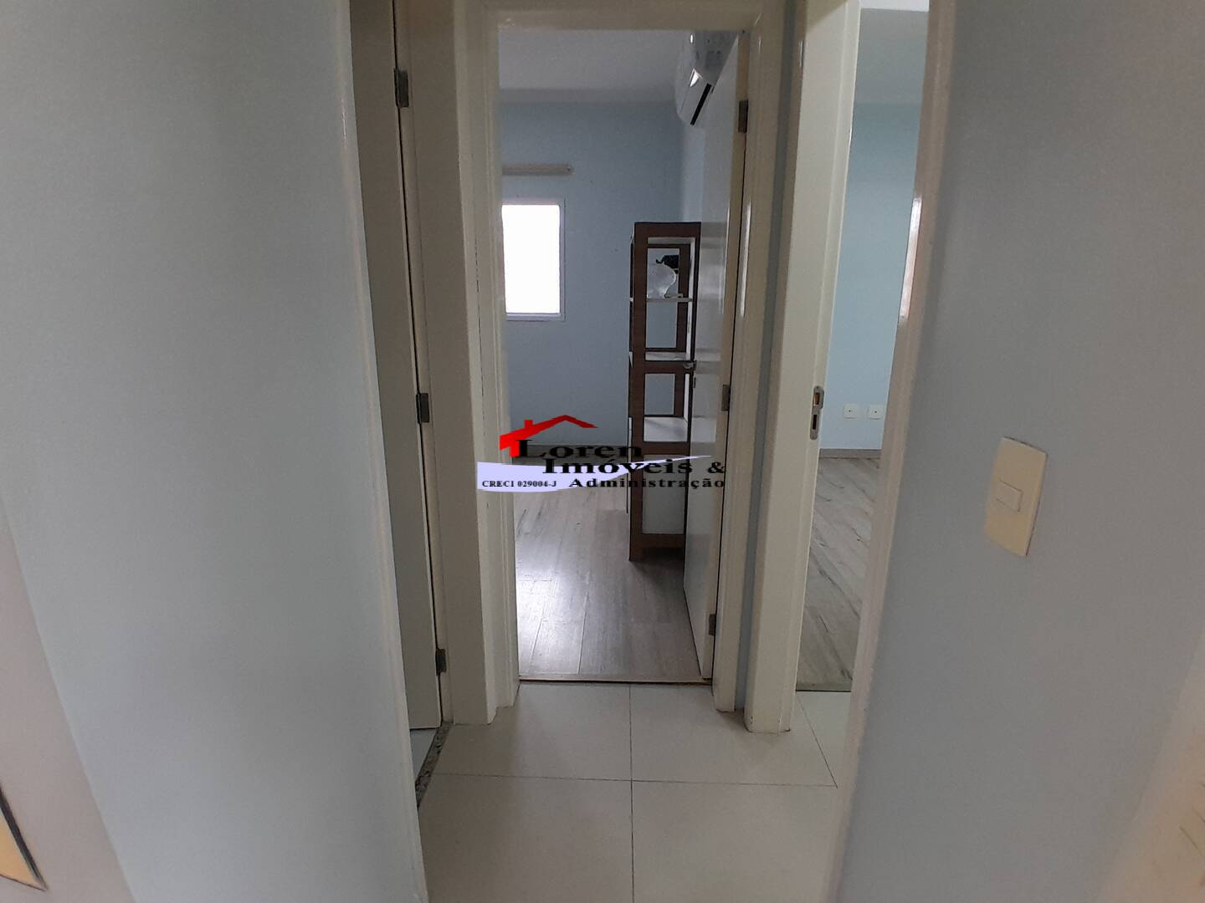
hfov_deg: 91.0
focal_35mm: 17
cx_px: 602
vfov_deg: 74.7
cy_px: 452
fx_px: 592
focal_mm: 1.46
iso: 80
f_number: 2.2
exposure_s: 1/40
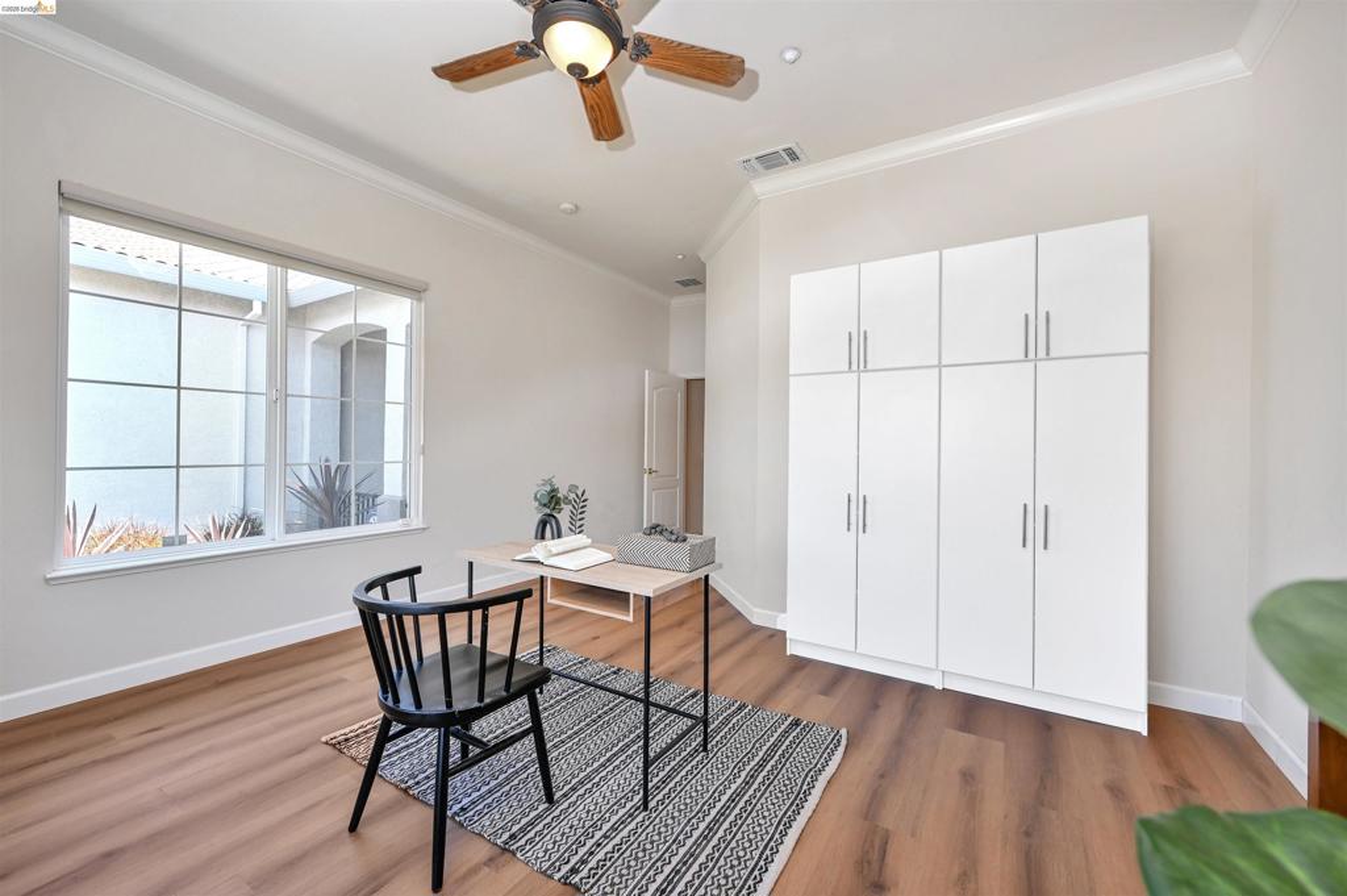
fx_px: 523
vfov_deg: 81.1
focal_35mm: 14
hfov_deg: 104.3
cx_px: 674
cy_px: 448
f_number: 8
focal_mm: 14
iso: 250
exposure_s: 1/25
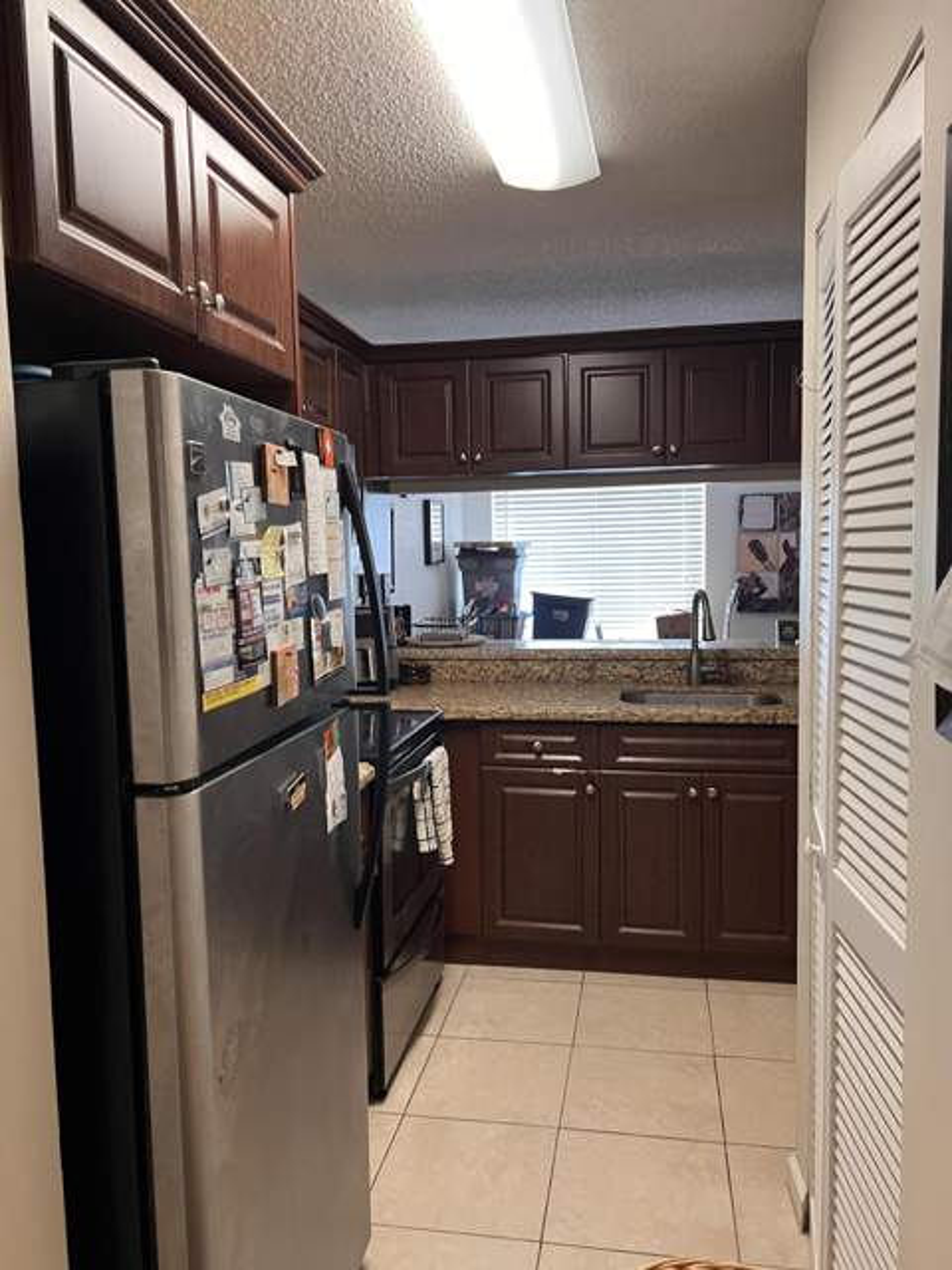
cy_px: 635
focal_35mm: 26
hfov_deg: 53.1
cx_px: 476
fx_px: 953
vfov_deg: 67.3
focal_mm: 5.7
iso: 200
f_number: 1.5
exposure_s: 1/60
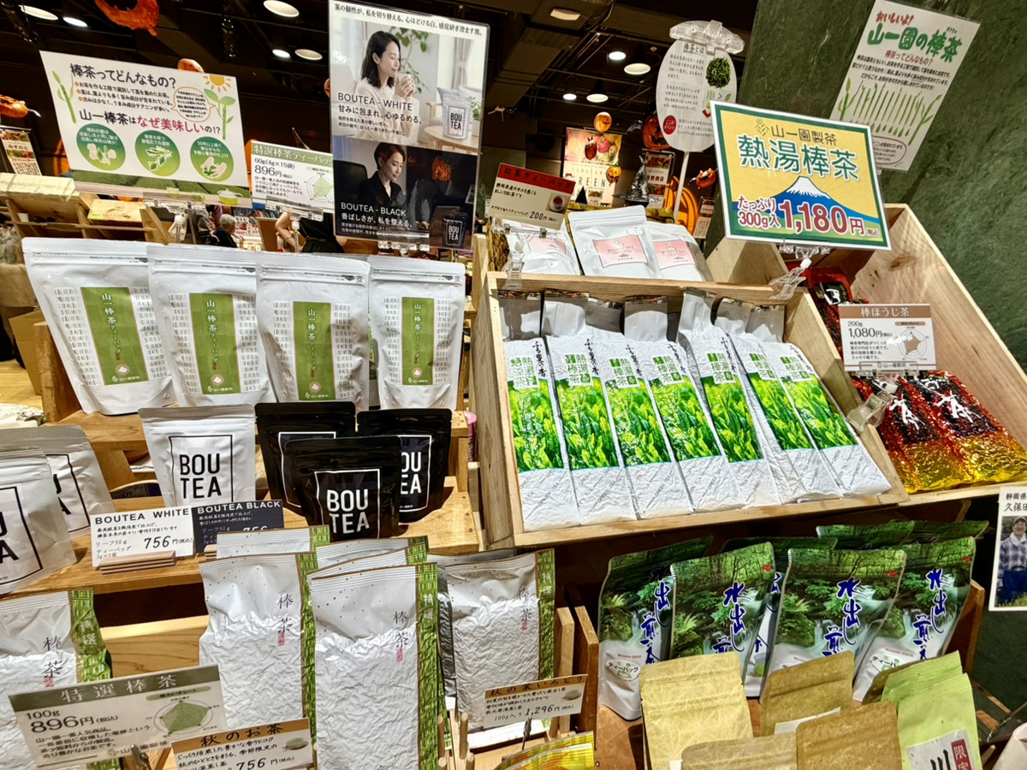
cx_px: 514
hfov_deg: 102.1
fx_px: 415
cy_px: 385
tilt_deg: -20.2
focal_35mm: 14
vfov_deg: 85.7
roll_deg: -4.5
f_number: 2.2
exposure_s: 1/83
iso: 125
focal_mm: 2.22
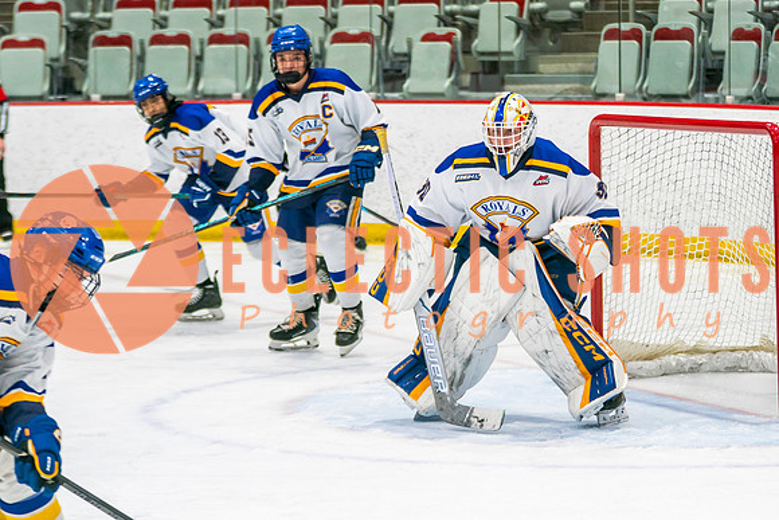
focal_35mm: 172
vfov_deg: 8.0
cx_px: 528
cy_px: 315
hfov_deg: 11.9
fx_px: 3723
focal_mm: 88
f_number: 2.8
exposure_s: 1/640
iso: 500
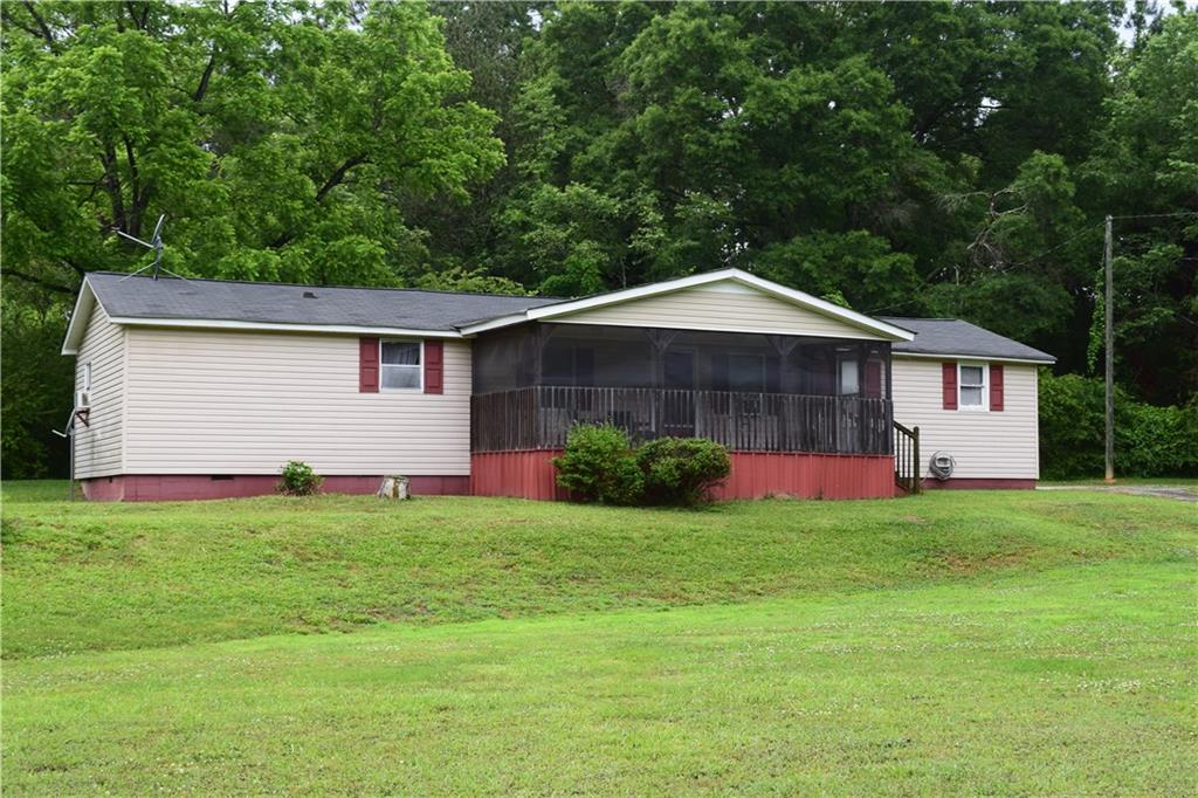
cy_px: 399
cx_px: 599
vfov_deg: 26.5
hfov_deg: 38.9
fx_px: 1697
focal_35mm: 51
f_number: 10
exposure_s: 1/160
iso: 400
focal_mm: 34
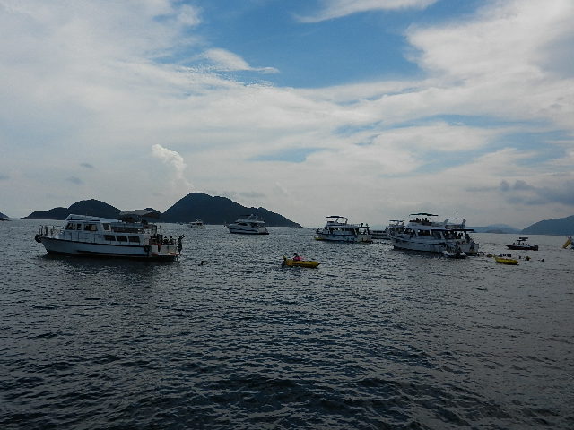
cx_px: 287
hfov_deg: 61.7
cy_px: 215
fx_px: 481
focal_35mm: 29
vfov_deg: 48.2
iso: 160
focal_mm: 5.1
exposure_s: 1/800
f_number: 7.2
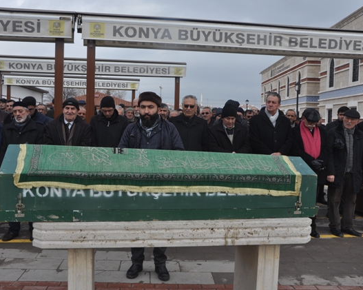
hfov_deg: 44.8
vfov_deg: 36.5
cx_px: 164
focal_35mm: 41
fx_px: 440
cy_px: 146
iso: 200
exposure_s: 1/250
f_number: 8
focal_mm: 24
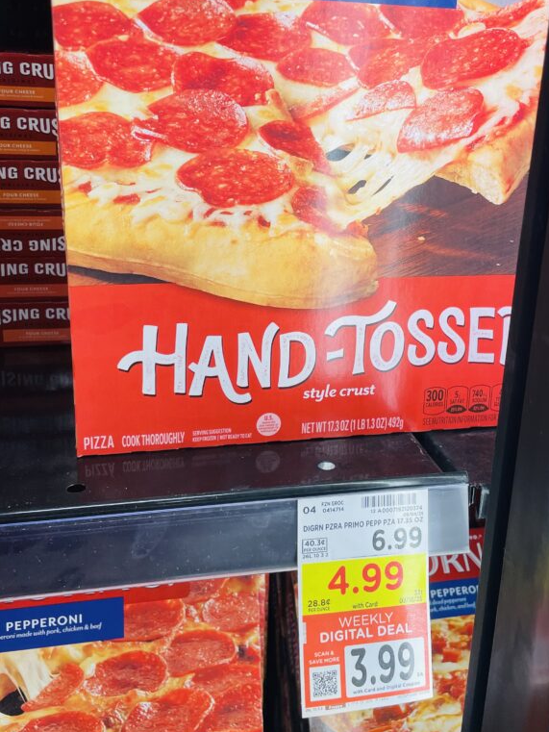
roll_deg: -2.4
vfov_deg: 52.4
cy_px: 311
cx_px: 307
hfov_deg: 40.6
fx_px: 740
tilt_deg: -16.0
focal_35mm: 35
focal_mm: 4.2
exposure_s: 1/120
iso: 64
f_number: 1.6
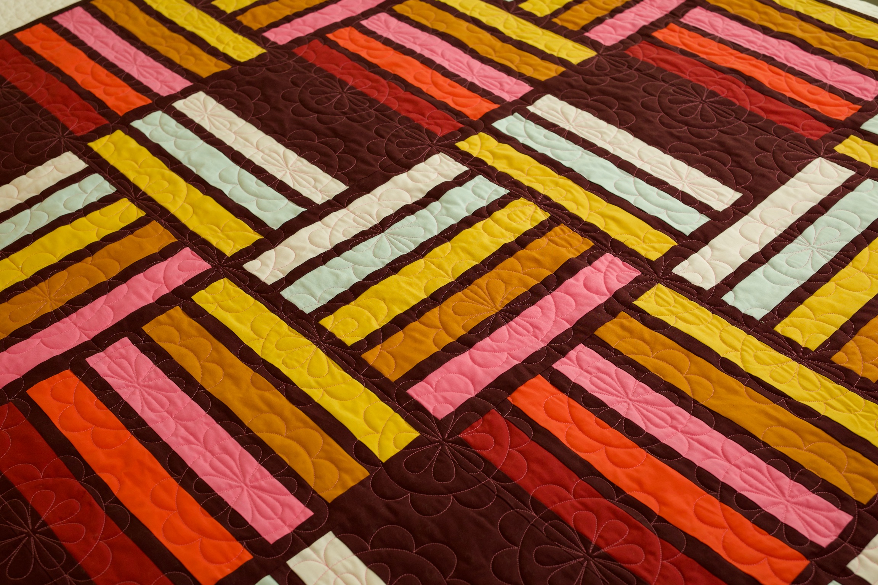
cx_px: 439
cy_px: 292
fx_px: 988
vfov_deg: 33.0
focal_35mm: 40
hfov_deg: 47.9
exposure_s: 1/80
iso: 400
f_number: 4
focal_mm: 27
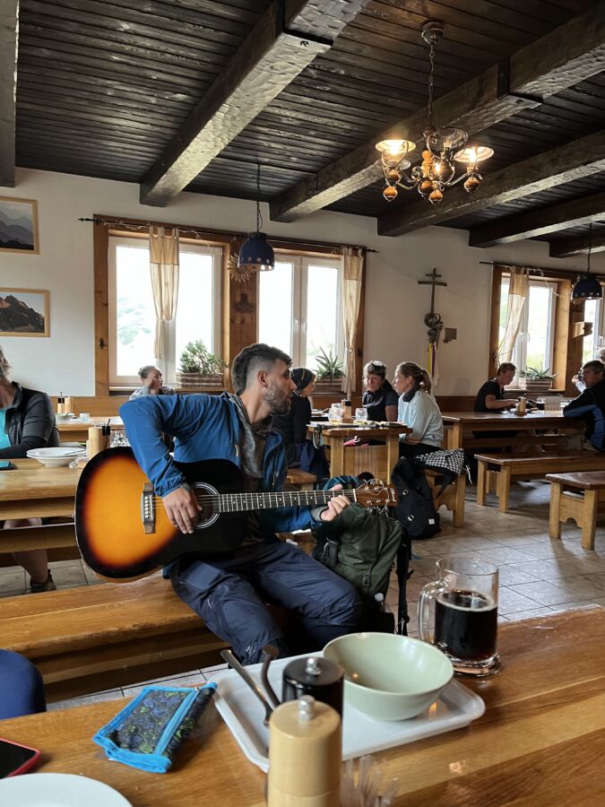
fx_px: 606
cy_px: 404
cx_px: 302
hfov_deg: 53.1
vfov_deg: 67.3
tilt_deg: -5.7
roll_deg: -0.3
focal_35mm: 26
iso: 200
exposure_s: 1/60
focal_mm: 5.1
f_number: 1.6
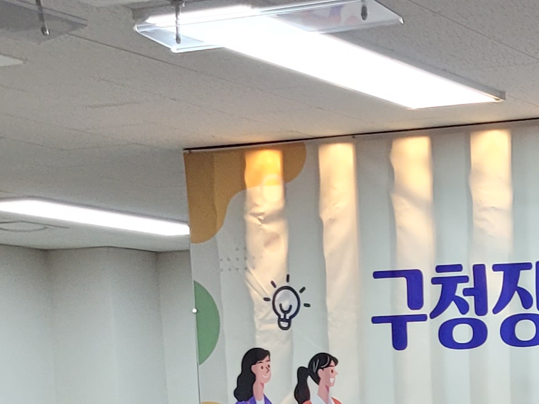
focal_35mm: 115
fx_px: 1791
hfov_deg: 16.2
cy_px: 683
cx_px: 706
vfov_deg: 12.0
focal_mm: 5.4
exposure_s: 1/120
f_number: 1.8
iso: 160
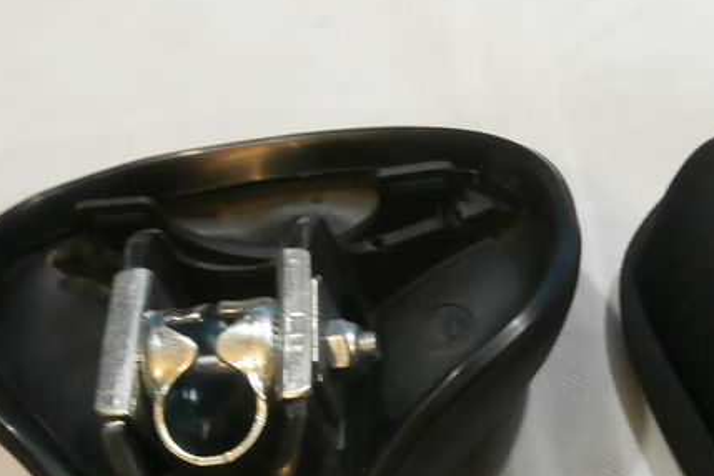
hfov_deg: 30.6
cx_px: 636
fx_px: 1249
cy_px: 612
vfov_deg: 19.9
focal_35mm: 63
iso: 200
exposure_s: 1/15
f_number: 2.8
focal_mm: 4.7
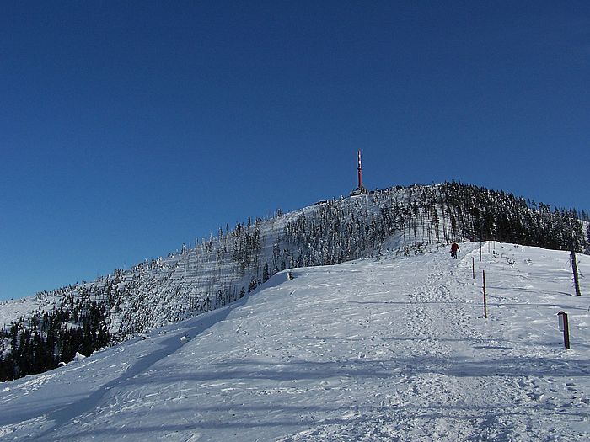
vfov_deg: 37.7
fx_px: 648
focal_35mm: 38
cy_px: 221
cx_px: 295
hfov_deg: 49.0
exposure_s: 1/750
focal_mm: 6.3
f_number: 5.6
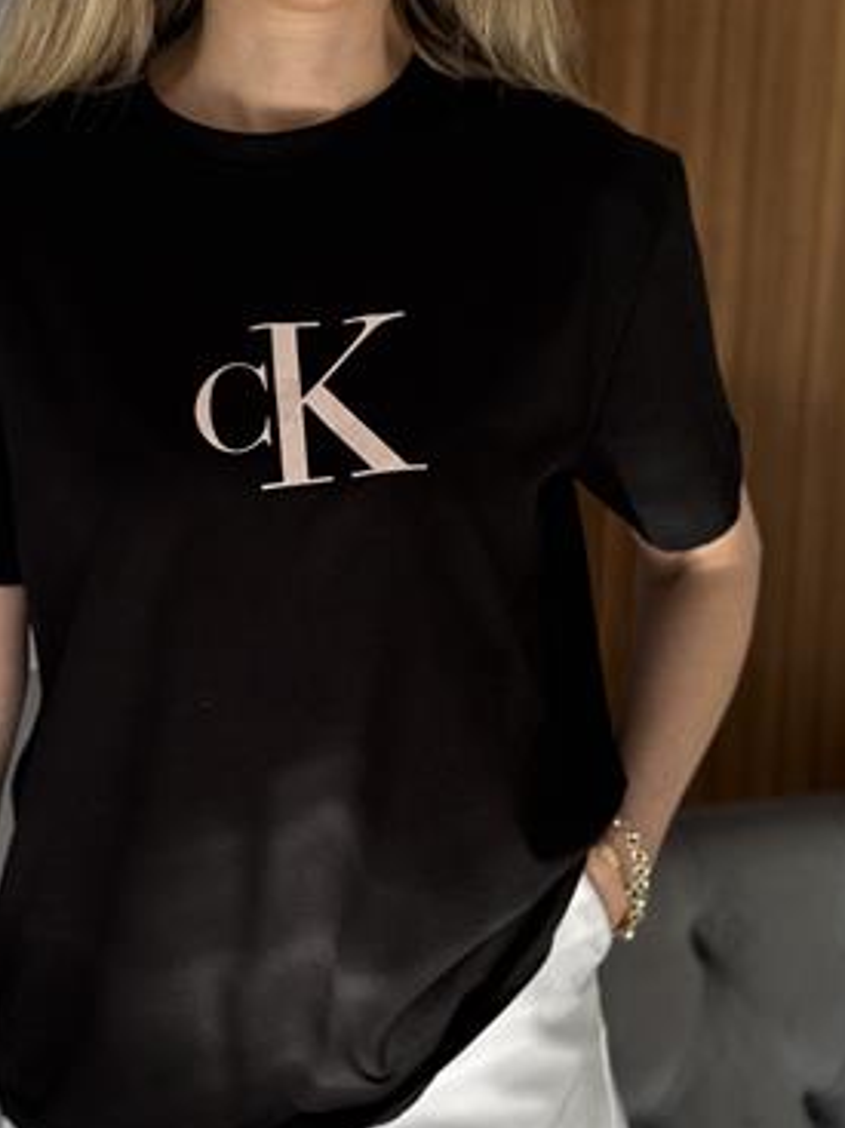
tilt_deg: -15.0
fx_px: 2215
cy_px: 661
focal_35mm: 68
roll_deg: +0.0
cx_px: 301
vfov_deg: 28.5
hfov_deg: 21.5
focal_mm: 6.76
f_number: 1.78
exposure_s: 1/231
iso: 125
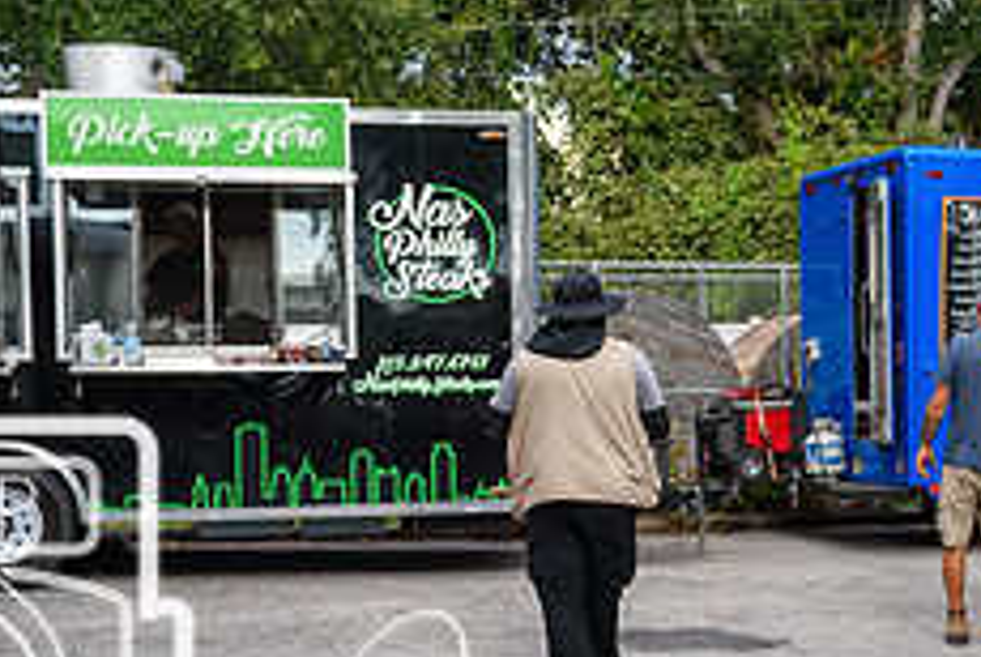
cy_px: 446
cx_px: 849
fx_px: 1964
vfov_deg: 18.9
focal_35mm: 72
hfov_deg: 27.2
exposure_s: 1/250
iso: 250
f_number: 8
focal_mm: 18
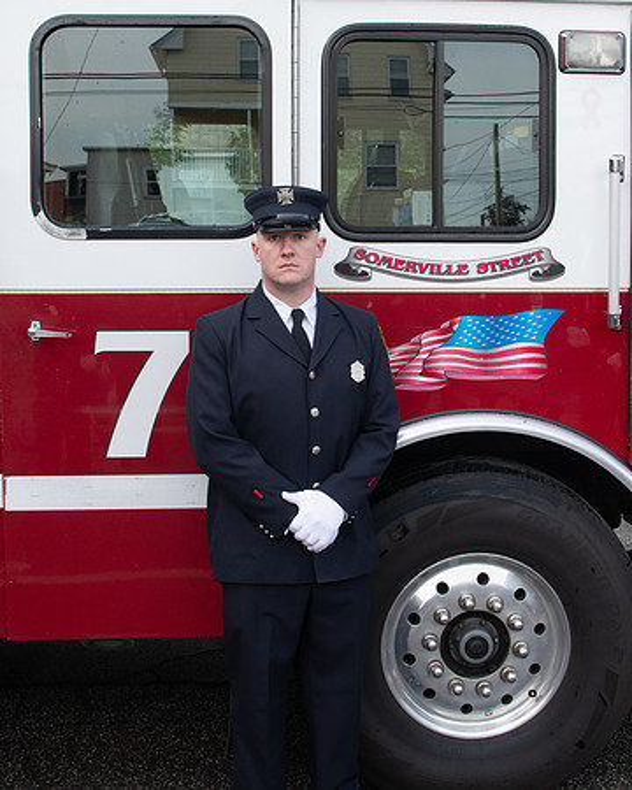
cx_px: 350
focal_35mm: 47
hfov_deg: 32.0
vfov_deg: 39.3
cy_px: 329
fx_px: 1103
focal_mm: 24
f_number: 9
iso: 640
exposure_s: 1/200
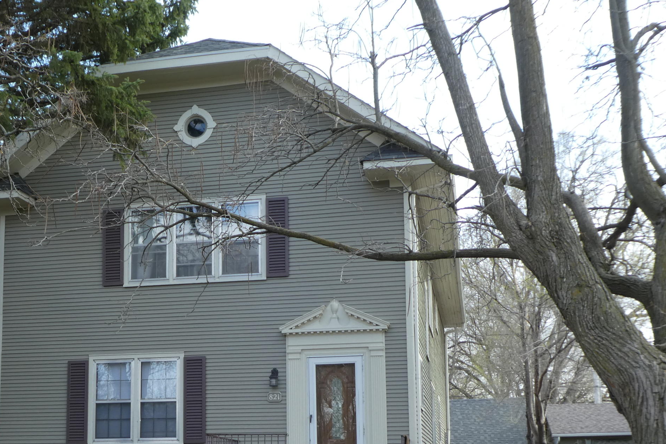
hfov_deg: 38.5
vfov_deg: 25.8
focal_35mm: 51
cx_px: 232
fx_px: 943
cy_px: 377
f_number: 3.5
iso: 80
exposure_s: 1/125
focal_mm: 5.4
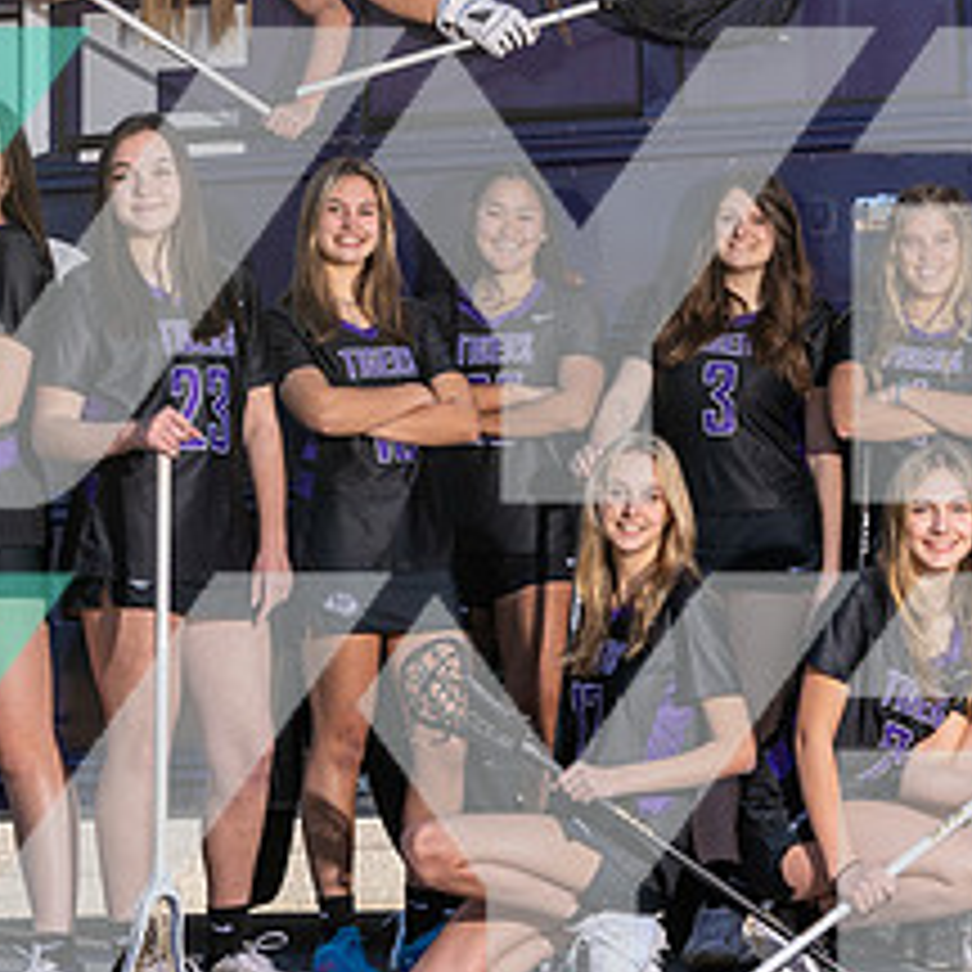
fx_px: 3622
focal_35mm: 114
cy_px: 268
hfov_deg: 15.2
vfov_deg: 15.2
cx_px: 765
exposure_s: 1/160
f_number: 7.1
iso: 64
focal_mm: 50
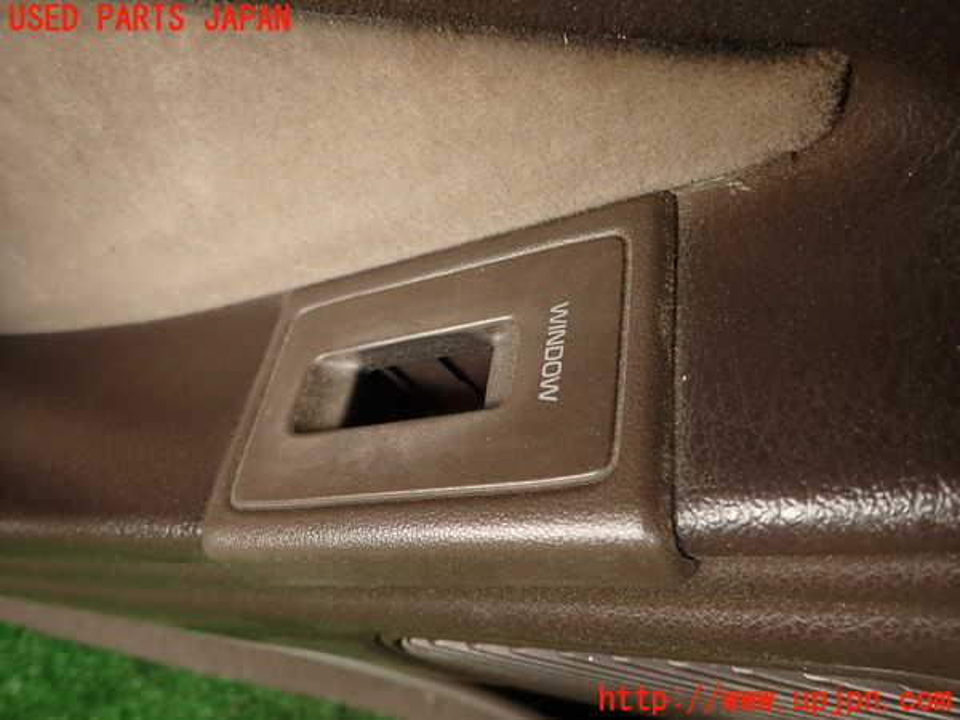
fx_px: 693
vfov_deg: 54.9
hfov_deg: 69.4
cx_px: 480
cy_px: 360
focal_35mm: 25
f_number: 2
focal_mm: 4.5
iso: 100
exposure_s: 1/80
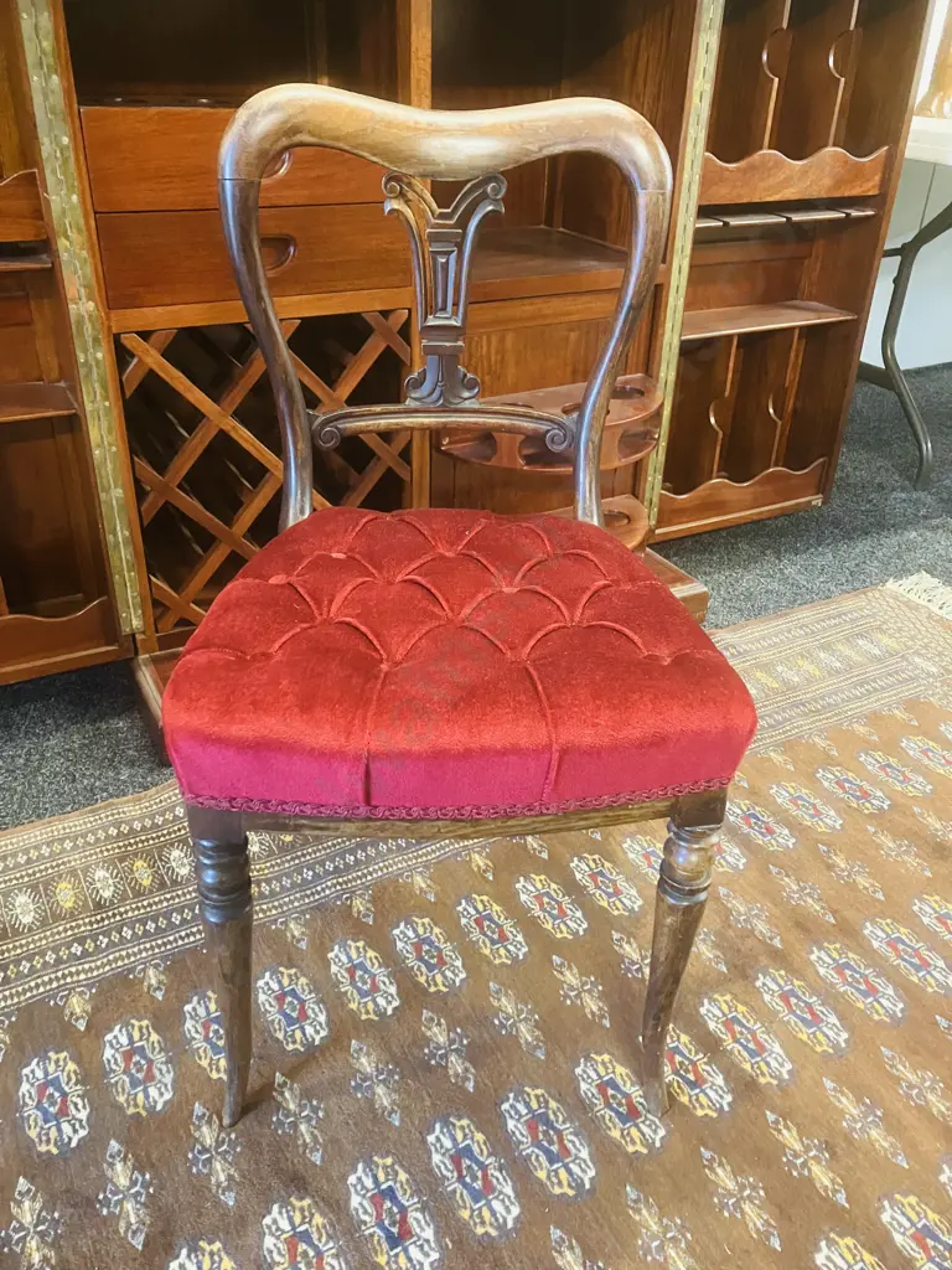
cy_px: 635
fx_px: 1027
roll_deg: -1.9
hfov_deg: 49.7
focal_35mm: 28
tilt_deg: -28.6
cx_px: 476
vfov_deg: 63.4
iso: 500
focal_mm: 3.99
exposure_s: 1/25
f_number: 1.8
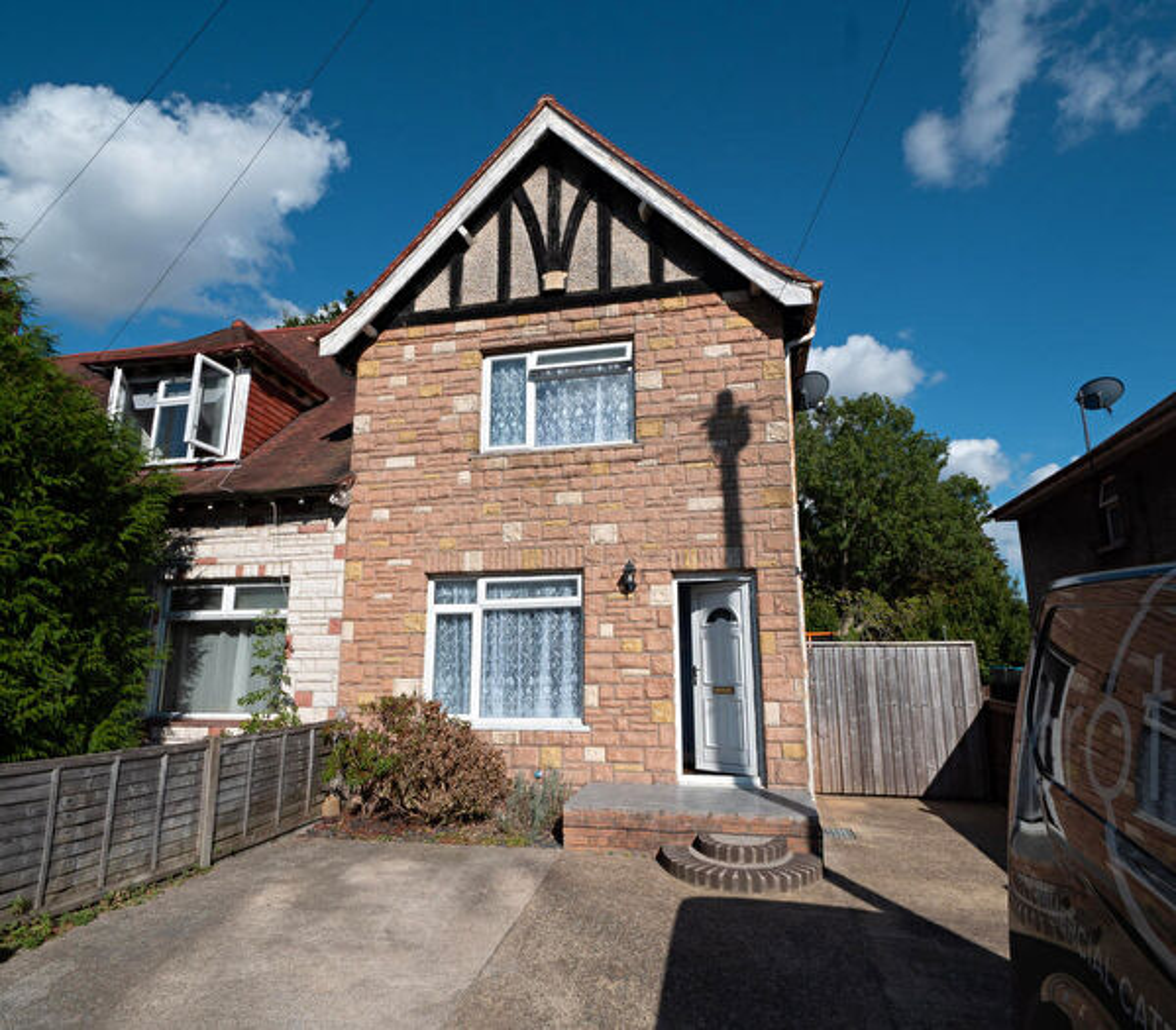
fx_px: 659
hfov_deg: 83.5
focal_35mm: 18
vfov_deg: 76.0
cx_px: 594
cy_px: 527
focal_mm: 10
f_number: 8
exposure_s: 1/320
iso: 100
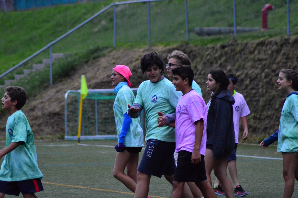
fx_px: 2047
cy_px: 99
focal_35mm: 248
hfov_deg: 8.3
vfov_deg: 5.5
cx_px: 149
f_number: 4.5
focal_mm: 165
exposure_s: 1/320
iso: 3200
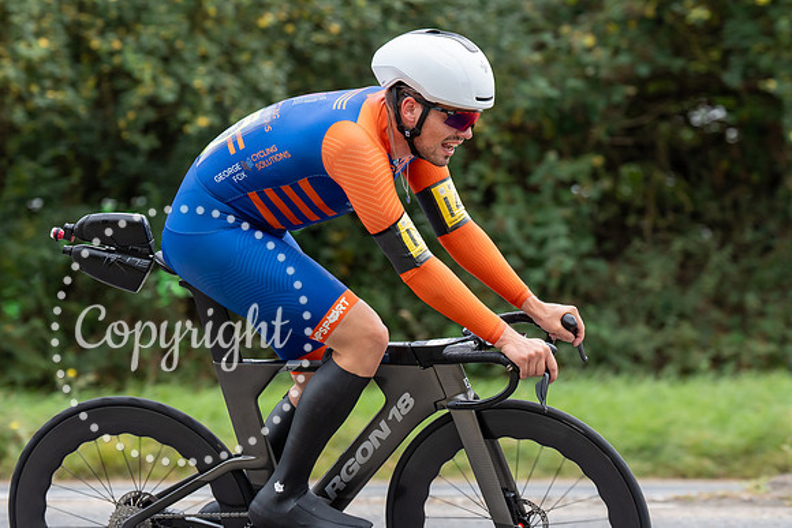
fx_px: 3293
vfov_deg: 9.2
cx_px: 387
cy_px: 213
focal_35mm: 150
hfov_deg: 13.7
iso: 800
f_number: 4
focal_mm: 120
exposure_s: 1/1000
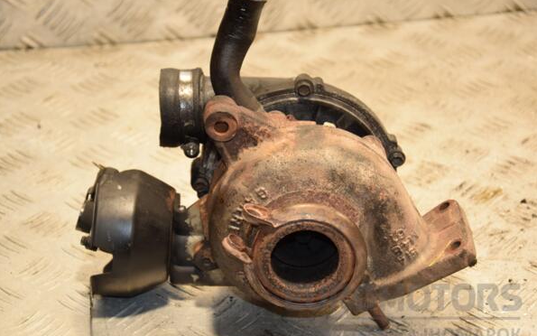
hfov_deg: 19.3
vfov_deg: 12.1
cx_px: 268
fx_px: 1581
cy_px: 177
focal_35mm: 108
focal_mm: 70
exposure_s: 1/100
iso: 800
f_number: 5.3
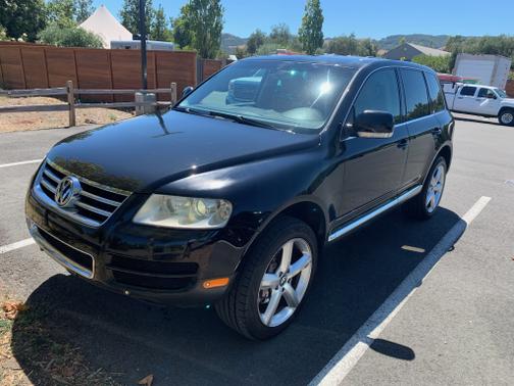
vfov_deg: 53.1
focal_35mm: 26
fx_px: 386
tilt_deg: -18.3
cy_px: 193
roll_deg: -3.6
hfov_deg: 67.3
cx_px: 257
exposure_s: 1/789
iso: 25
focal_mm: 4.25
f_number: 1.8
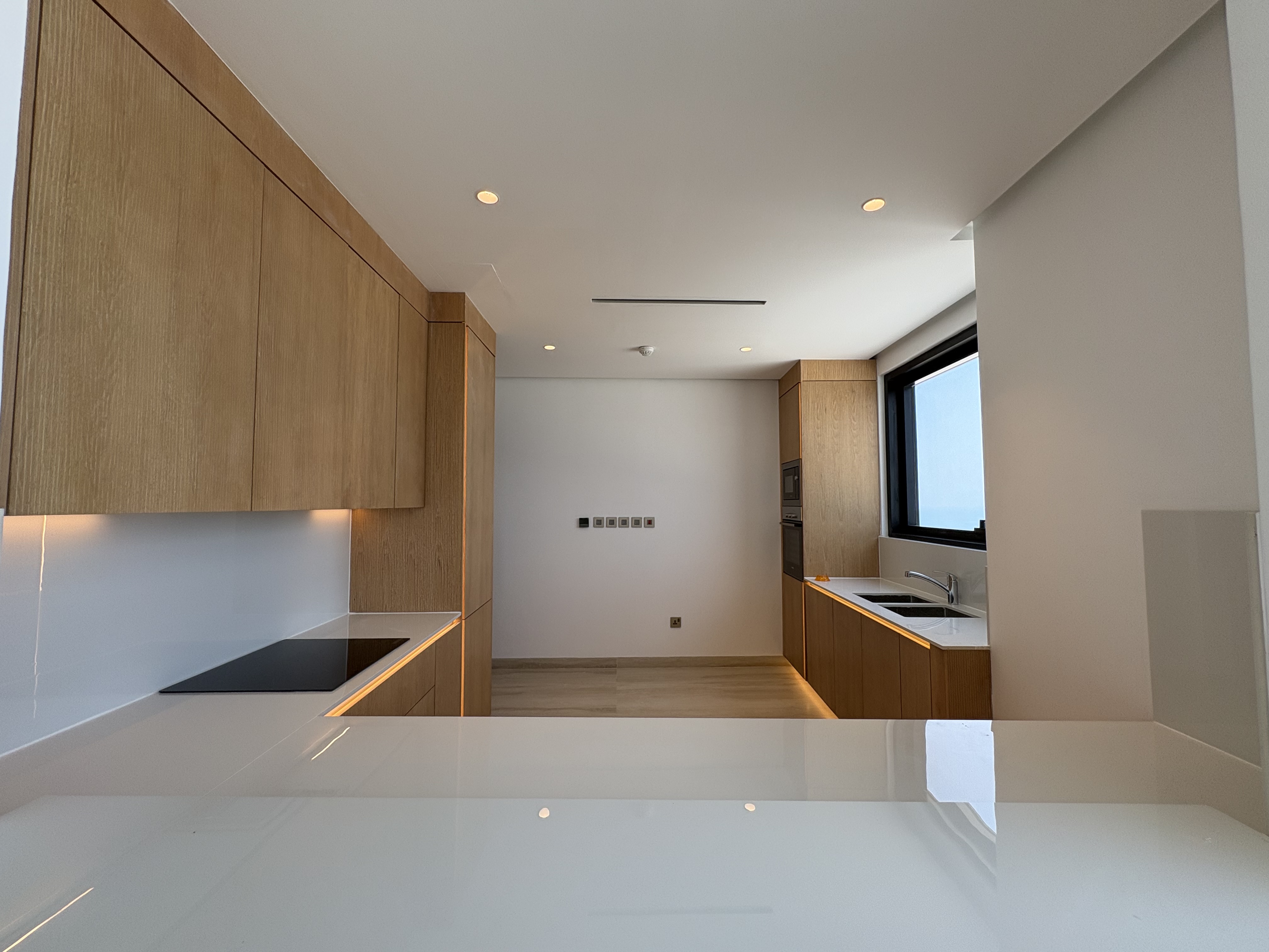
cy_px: 476
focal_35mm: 14
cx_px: 634
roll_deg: +0.1
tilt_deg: +3.8
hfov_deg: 102.1
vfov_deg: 85.7
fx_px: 513
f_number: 2.2
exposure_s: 1/158
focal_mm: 2.22
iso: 64
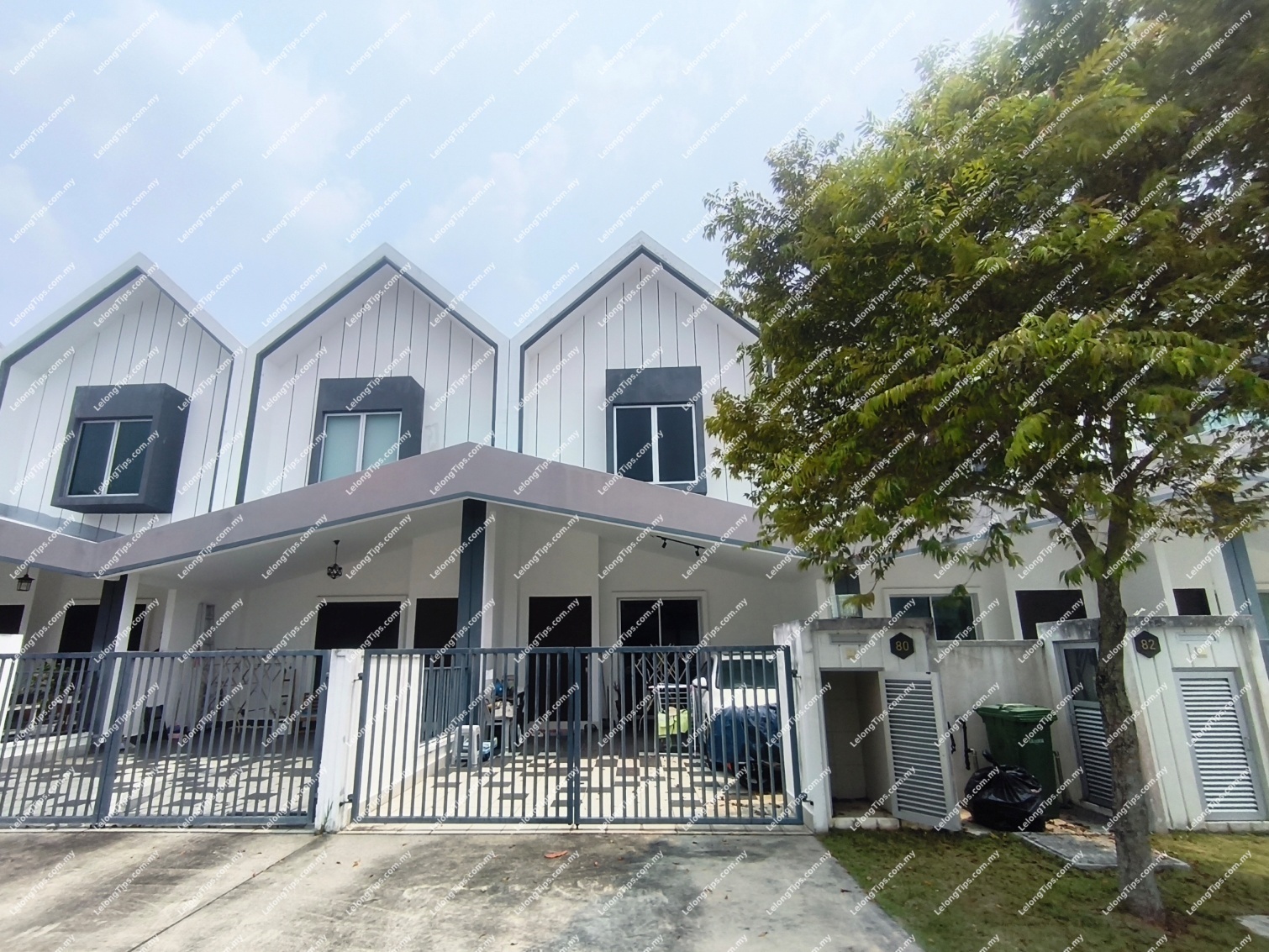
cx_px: 634
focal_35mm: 15
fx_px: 550
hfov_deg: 98.2
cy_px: 476
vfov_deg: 81.8
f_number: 2.2
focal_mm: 1.65
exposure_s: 1/4902
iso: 50
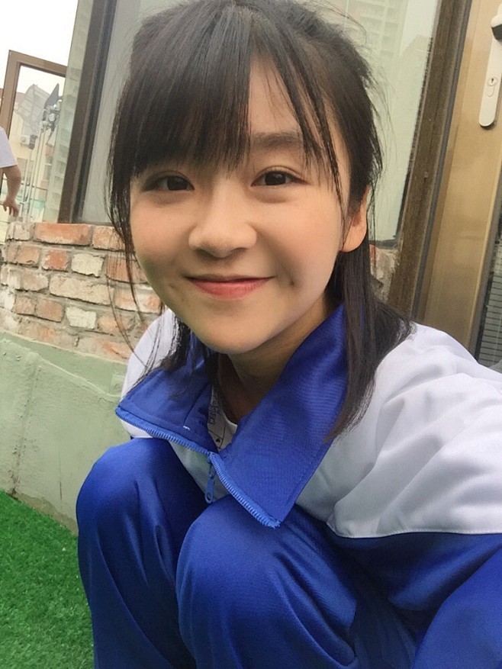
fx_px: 599
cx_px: 251
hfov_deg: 45.5
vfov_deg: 58.3
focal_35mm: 31
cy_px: 334
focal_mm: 2.65
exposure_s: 1/333
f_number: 2.2
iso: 32
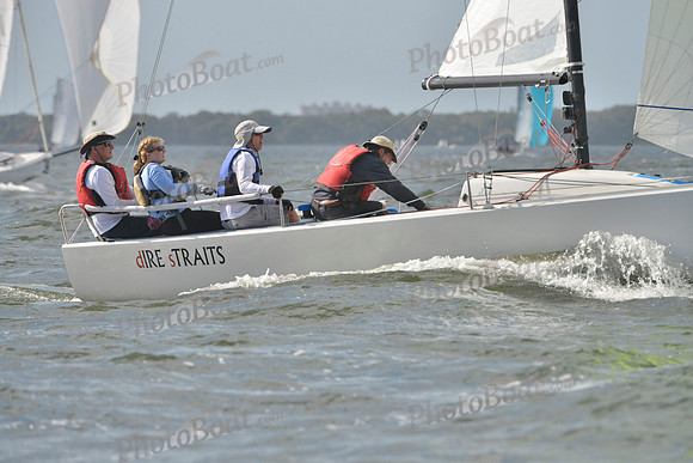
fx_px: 6931
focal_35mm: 360
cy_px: 232
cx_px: 346
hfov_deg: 5.7
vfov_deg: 3.8
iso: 400
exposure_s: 1/1250
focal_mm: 360
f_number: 9
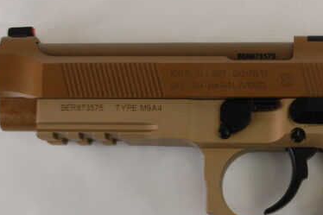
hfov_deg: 21.6
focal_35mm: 93
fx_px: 835
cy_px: 203
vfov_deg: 14.5
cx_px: 255
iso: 800
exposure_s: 1/100
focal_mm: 29
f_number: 5
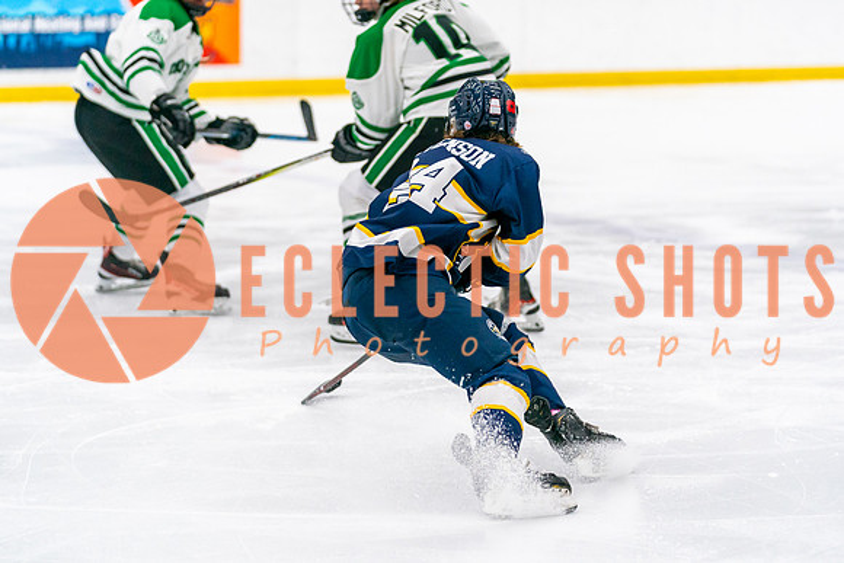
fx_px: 3352
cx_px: 422
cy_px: 210
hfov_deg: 14.4
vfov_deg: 9.6
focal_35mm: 143
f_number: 2.8
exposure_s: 1/1250
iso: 3200
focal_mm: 114
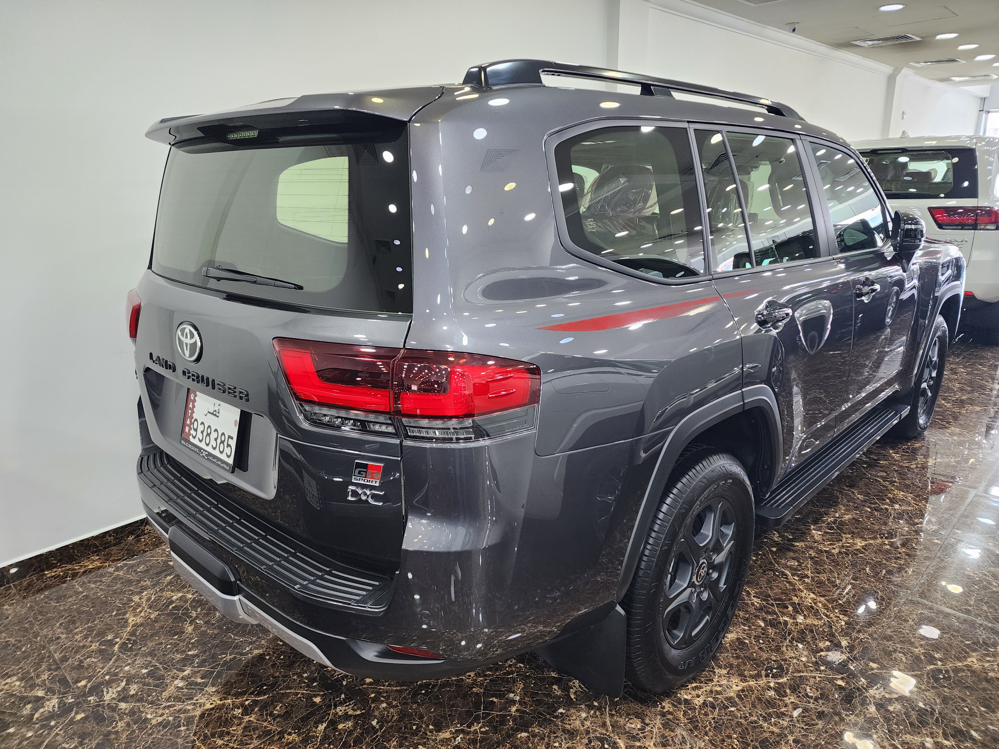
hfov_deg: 73.9
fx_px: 664
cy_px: 374
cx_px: 500
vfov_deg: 58.9
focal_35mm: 23
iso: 200
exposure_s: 1/100
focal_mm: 6.4
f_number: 1.8
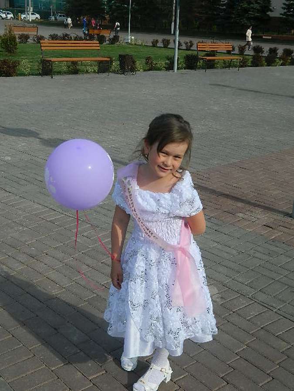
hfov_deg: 30.9
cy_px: 196
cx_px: 147
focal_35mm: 47
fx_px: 532
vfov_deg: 40.4
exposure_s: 1/800
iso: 80
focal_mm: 8.4
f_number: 3.6
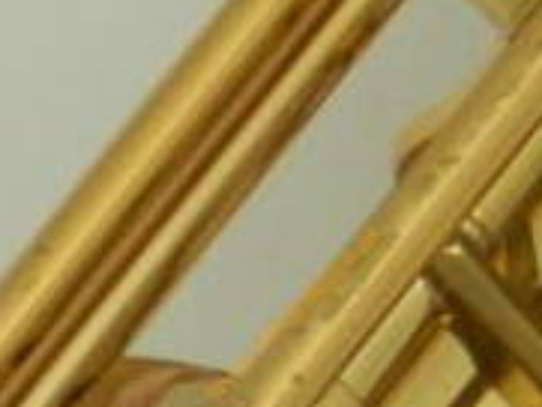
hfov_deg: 1.3
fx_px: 23470
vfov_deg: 1.0
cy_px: 311
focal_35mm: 1498
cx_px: 289
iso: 400
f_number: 5.1
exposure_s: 1/50
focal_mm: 42.4
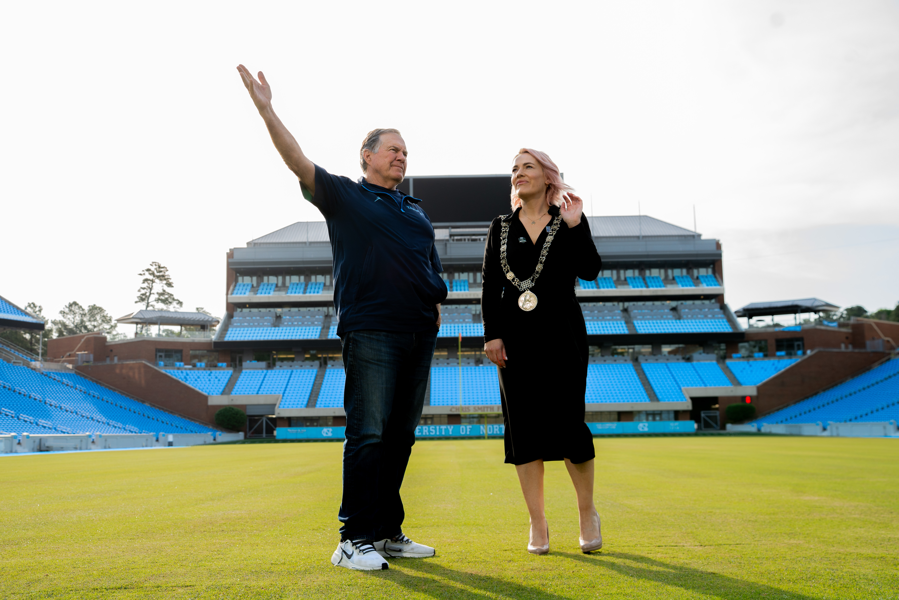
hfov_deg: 48.5
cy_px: 300
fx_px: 999
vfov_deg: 33.4
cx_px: 450
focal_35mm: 40
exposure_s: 1/320
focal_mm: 40
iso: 320
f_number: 5
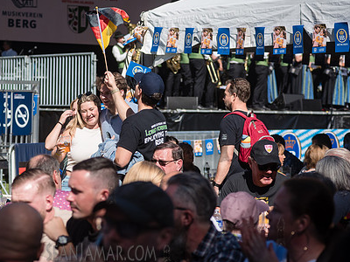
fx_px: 1213
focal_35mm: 120
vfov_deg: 12.3
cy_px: 104
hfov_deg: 16.4
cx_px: 111
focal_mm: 86
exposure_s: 1/2500
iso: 250
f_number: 4.5
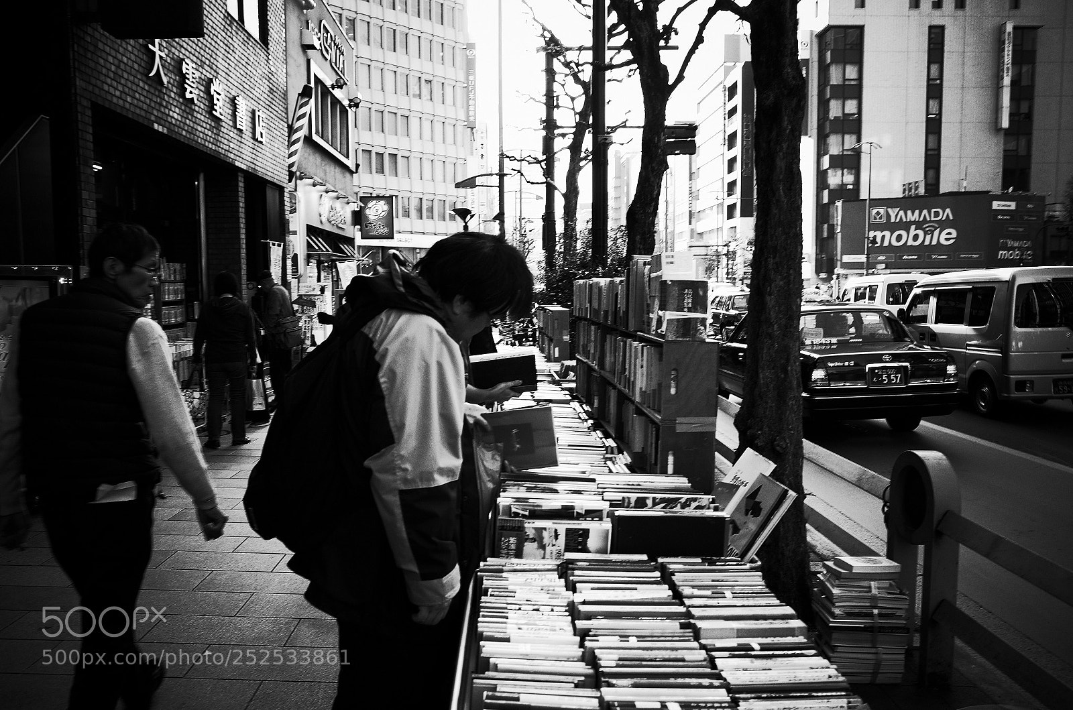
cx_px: 536
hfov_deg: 65.6
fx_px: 833
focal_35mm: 28
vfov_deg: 46.2
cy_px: 355
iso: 100
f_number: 4
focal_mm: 18.3
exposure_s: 1/90
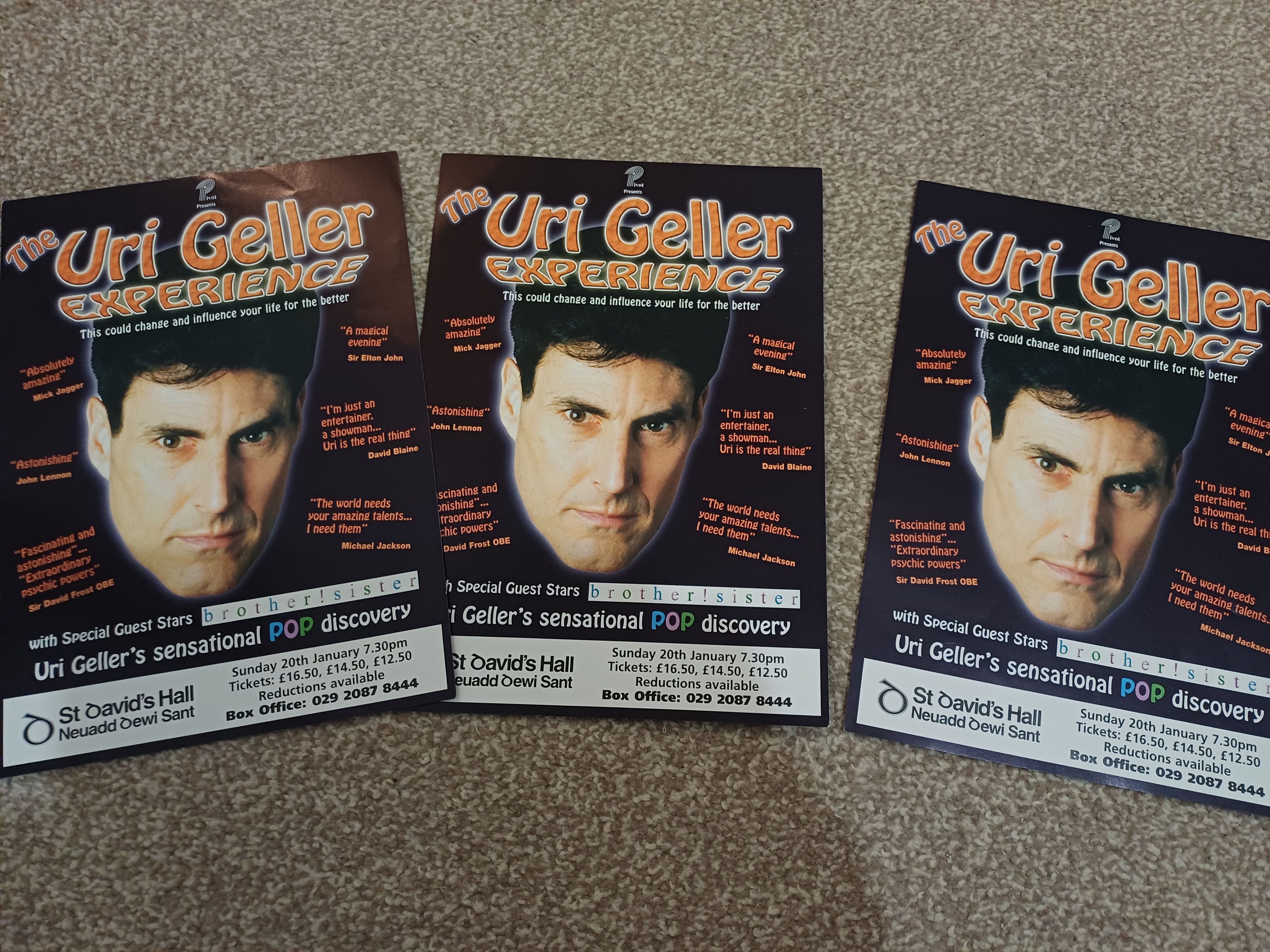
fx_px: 917
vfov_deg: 54.9
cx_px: 635
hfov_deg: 69.4
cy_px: 476
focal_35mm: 25
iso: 400
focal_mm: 4.65
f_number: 1.8
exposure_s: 1/33.3
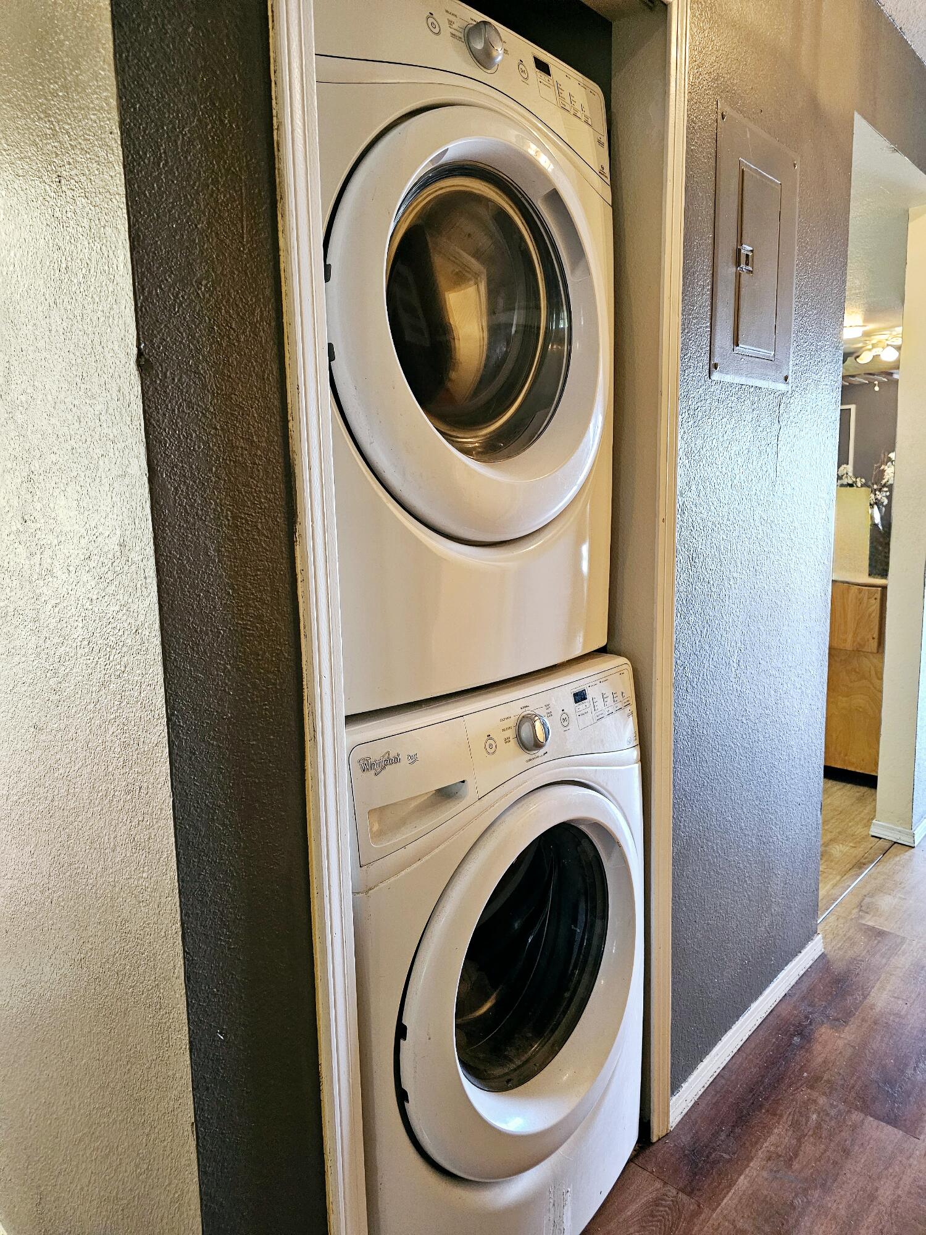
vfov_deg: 73.9
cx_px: 463
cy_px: 618
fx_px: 820
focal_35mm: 23
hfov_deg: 58.9
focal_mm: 6.3
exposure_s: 1/120
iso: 800
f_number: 1.7
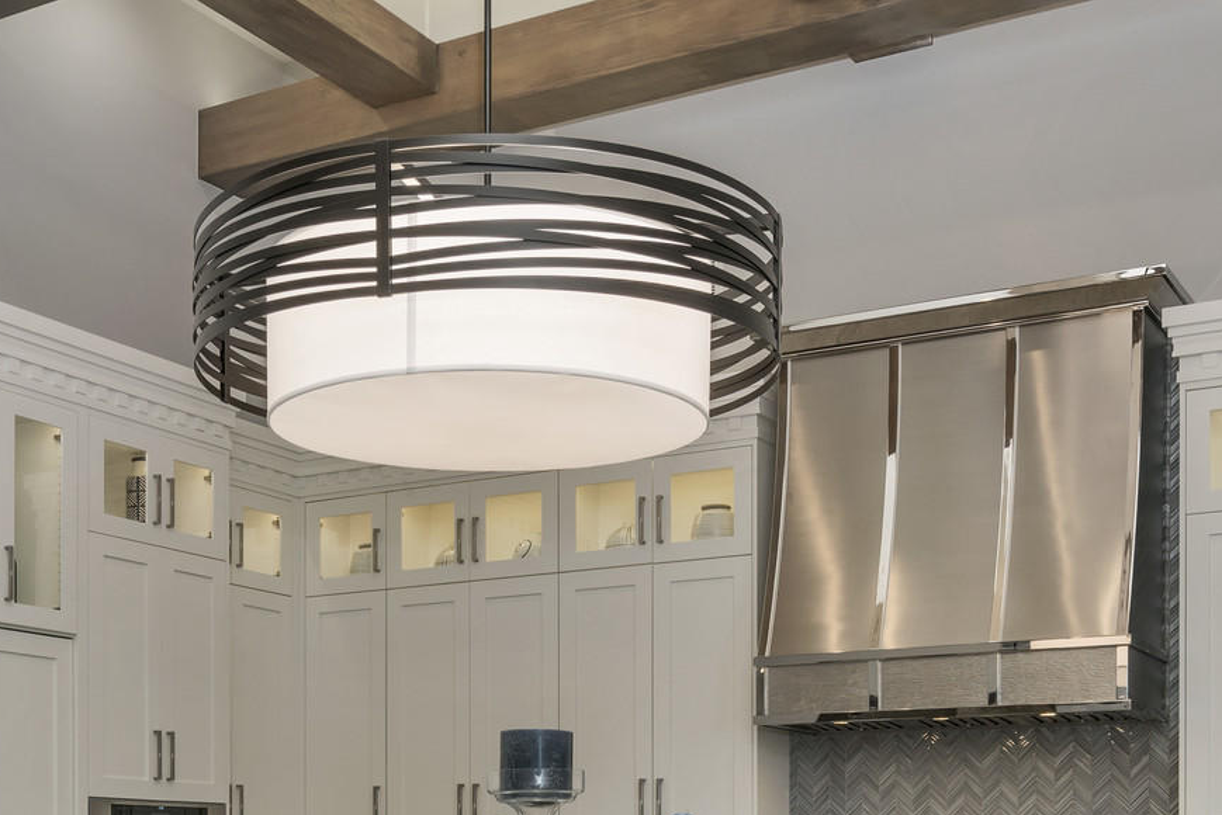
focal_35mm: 53
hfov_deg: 37.4
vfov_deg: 23.7
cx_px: 485
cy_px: 934
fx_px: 1800
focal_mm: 16
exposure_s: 1/3
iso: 100
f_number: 8
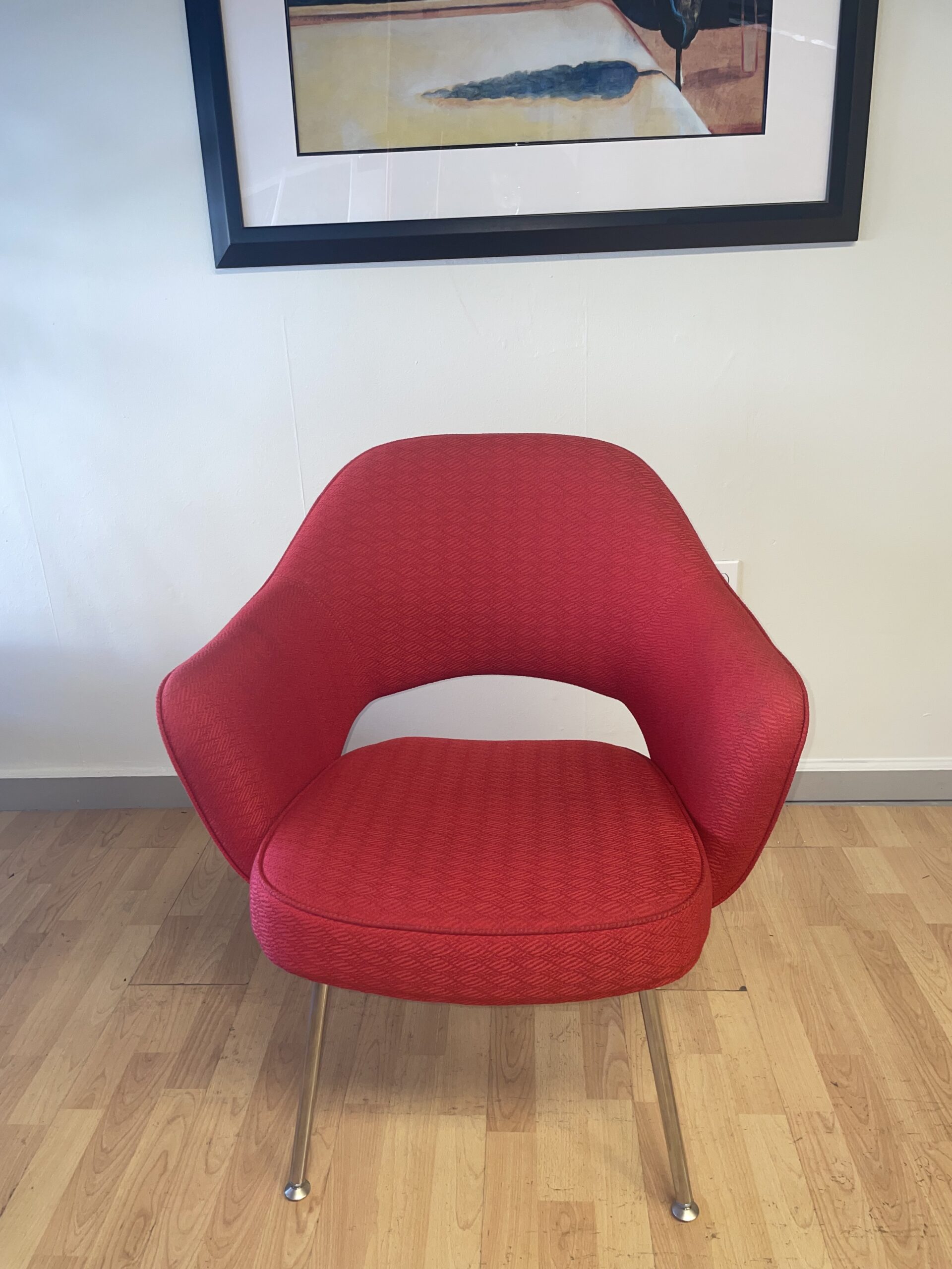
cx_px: 476
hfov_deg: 53.1
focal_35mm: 26
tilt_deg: -20.6
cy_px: 634
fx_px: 953
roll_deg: +3.0
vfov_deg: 67.3
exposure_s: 1/29
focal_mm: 4.2
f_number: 1.6
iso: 32
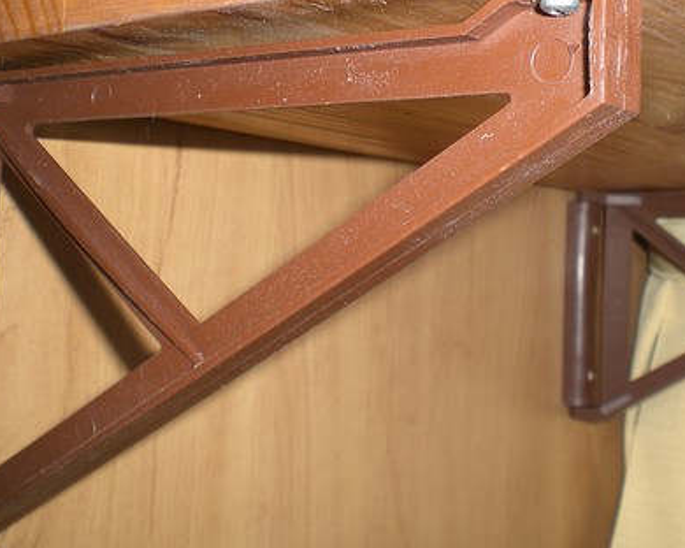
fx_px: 1156
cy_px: 184
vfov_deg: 26.5
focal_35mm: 57
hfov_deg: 32.8
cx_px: 450
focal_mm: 6.3
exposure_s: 1/60
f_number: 4.4
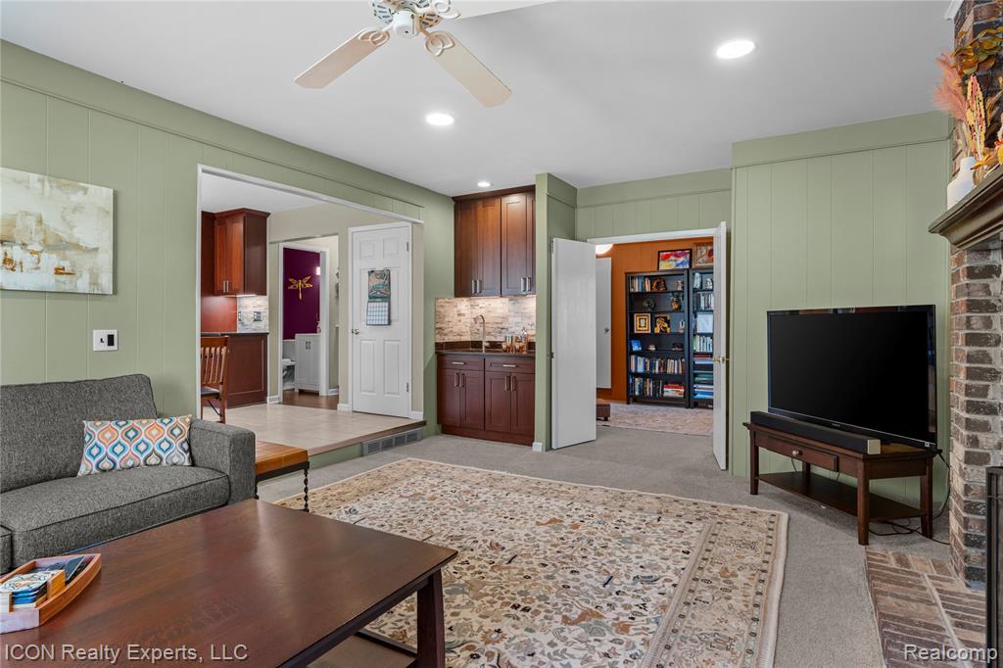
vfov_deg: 64.5
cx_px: 502
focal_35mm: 19
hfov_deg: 86.9
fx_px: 529
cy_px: 334
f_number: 8
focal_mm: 19
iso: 400
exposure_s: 1/1.67
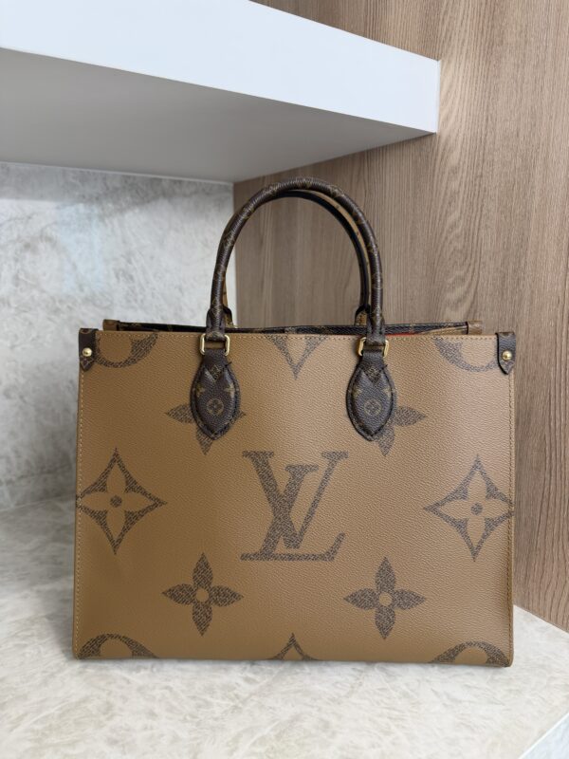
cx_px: 284
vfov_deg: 71.6
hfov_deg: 56.8
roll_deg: -0.7
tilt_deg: -11.6
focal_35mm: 24
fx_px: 526
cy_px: 380
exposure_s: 1/120
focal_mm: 6.76
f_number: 1.78
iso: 100
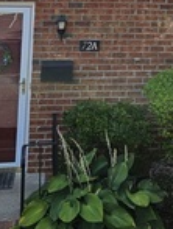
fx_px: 518
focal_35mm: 78
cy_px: -61
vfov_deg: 22.6
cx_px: 150
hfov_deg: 18.7
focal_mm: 5.4
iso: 25
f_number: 1.8
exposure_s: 1/628
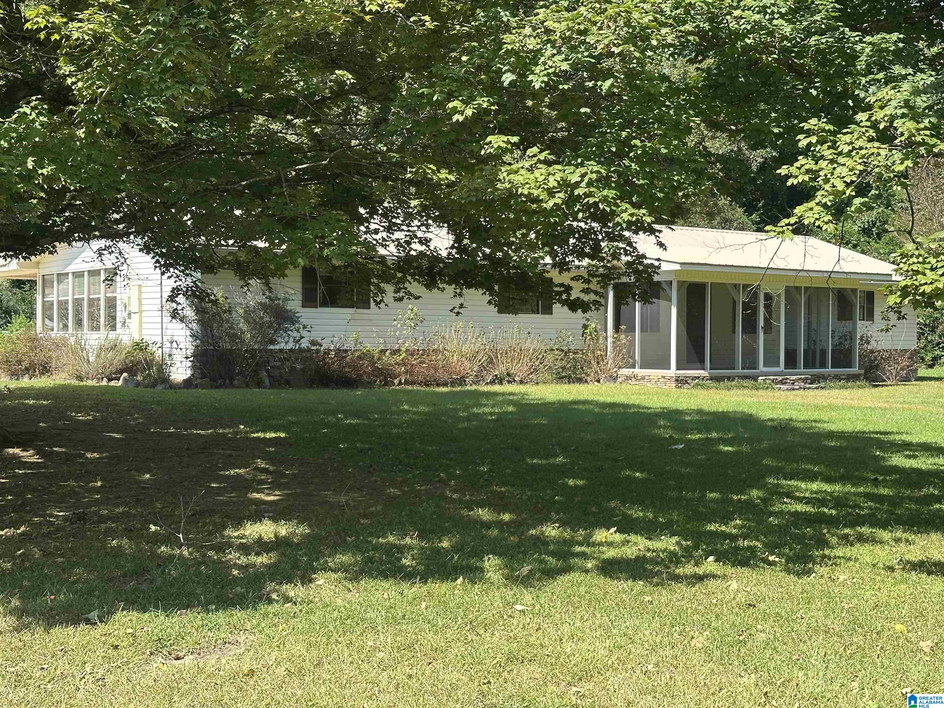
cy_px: 354
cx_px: 472
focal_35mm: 48
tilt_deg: -0.2
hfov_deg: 39.7
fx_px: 1309
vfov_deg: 30.3
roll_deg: -0.6
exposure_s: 1/990
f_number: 1.78
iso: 64
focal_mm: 6.86
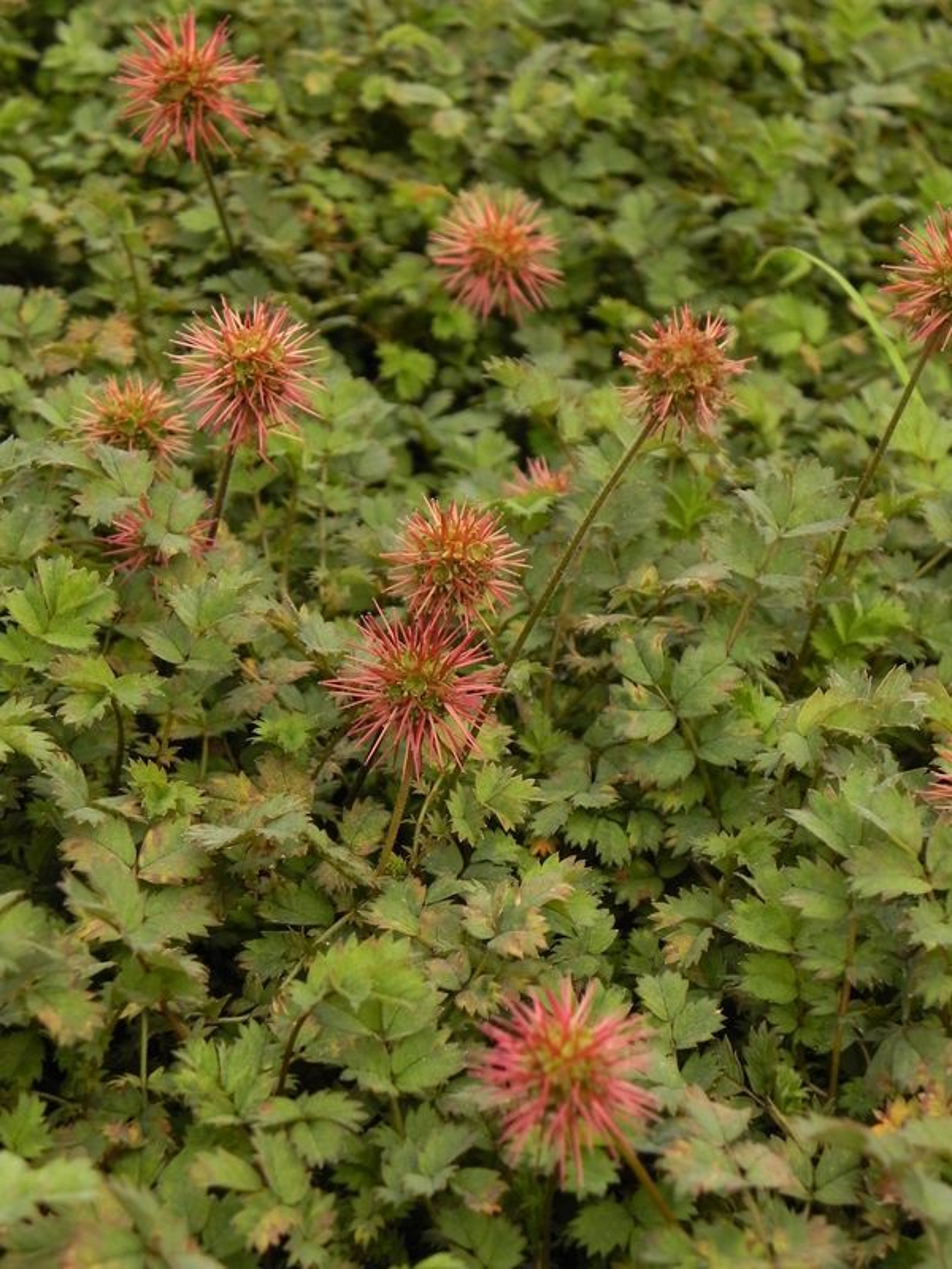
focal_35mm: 75
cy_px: 634
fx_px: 2750
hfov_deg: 19.6
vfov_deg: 26.0
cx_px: 476
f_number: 4.5
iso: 160
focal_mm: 13.4
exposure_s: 1/200
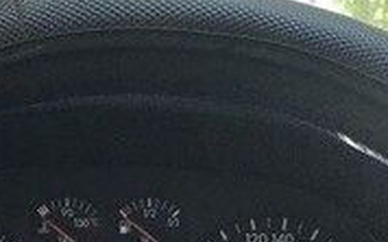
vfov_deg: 11.6
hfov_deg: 18.9
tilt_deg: -14.7
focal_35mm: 110
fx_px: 1162
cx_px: 116
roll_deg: +0.4
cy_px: 302
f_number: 1.8
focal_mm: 3.99
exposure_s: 1/30
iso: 25
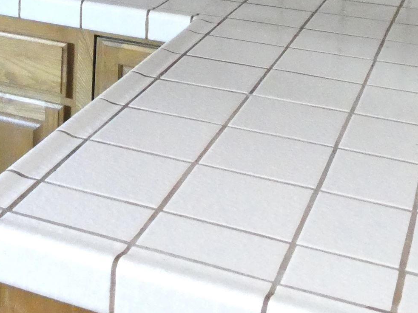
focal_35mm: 75
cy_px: -126
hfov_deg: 24.4
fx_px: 906
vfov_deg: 18.0
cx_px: -30
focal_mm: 4.3
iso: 1600
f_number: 3.3
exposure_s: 1/50
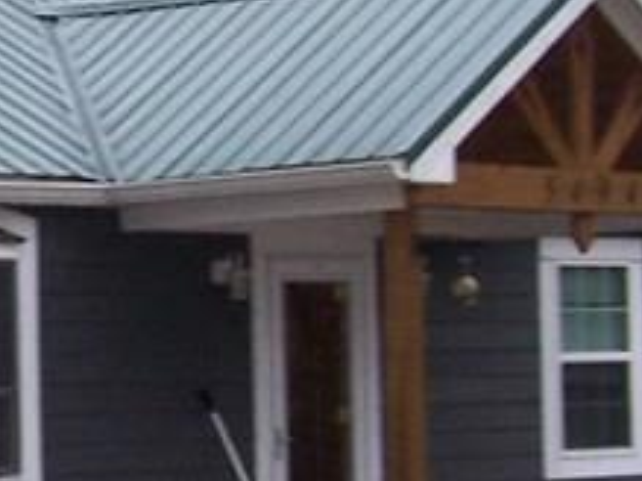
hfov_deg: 10.8
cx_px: -246
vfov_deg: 8.3
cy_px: 273
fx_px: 3299
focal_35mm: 178
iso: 140
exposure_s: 1/60
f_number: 2.8
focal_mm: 6.3
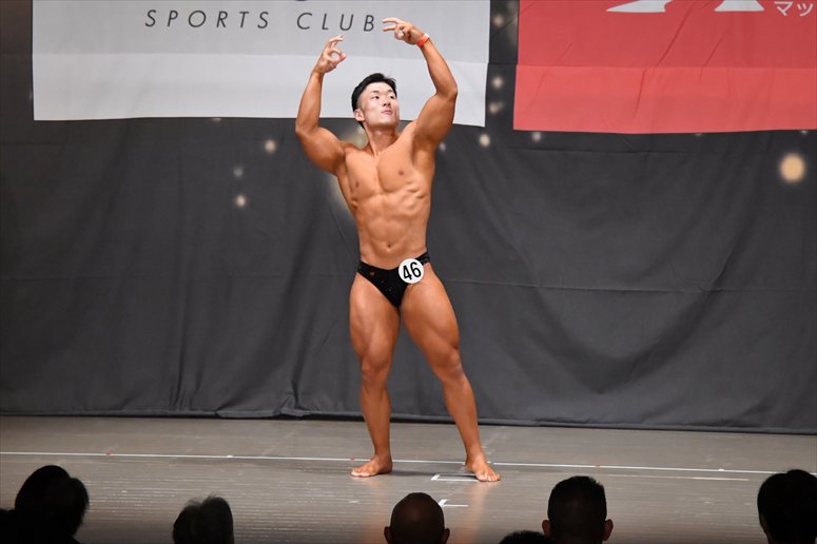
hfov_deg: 10.2
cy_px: 272
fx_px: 4582
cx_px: 408
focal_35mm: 202
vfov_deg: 6.8
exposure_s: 1/400
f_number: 5.6
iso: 6400
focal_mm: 135
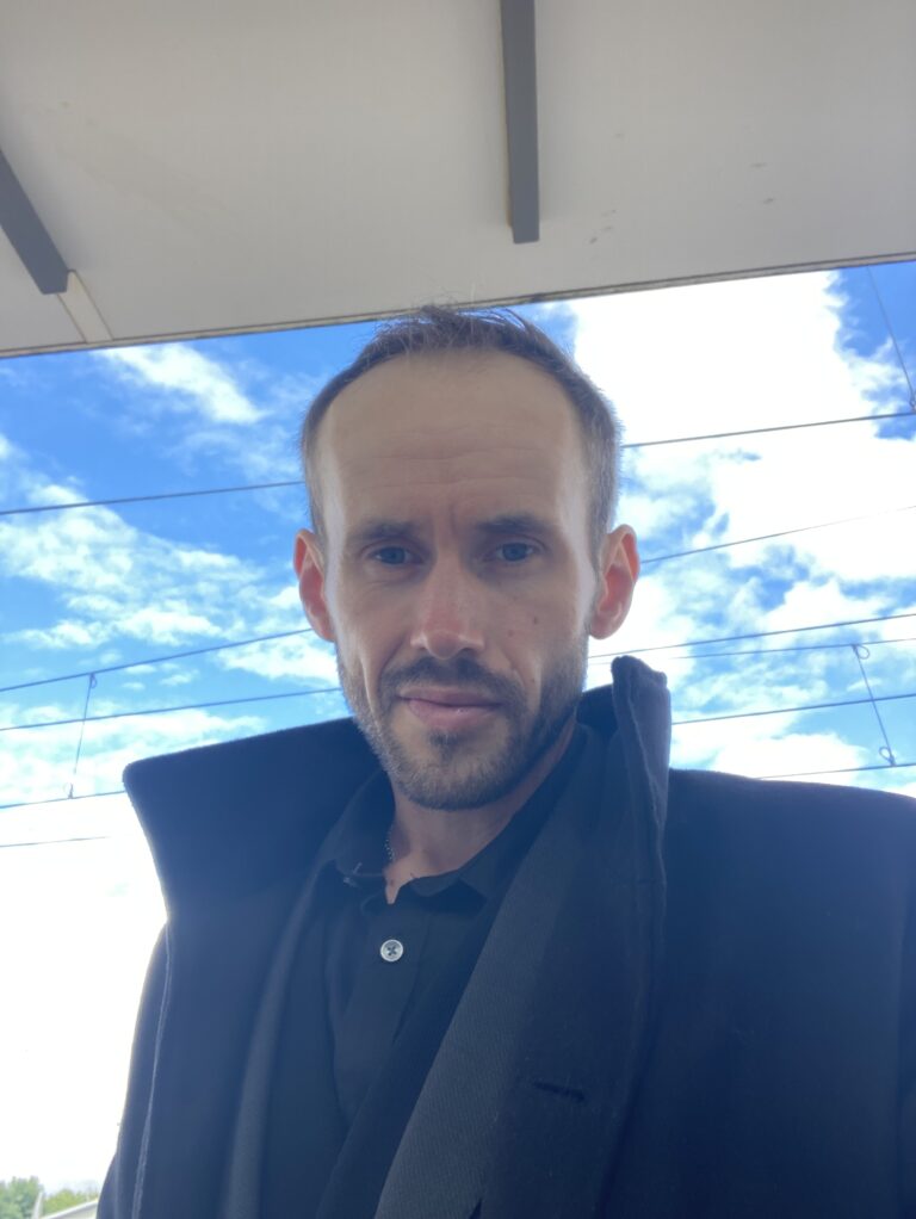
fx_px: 1128
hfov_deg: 44.2
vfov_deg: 56.8
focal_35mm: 32
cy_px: 610
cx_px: 458
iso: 25
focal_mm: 2.87
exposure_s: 1/121
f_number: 2.2
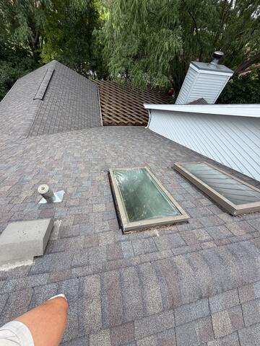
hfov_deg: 85.7
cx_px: 130
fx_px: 140
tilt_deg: -49.7
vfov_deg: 102.1
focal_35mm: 14
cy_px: 173
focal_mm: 2.22
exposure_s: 1/502
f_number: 2.2
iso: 50
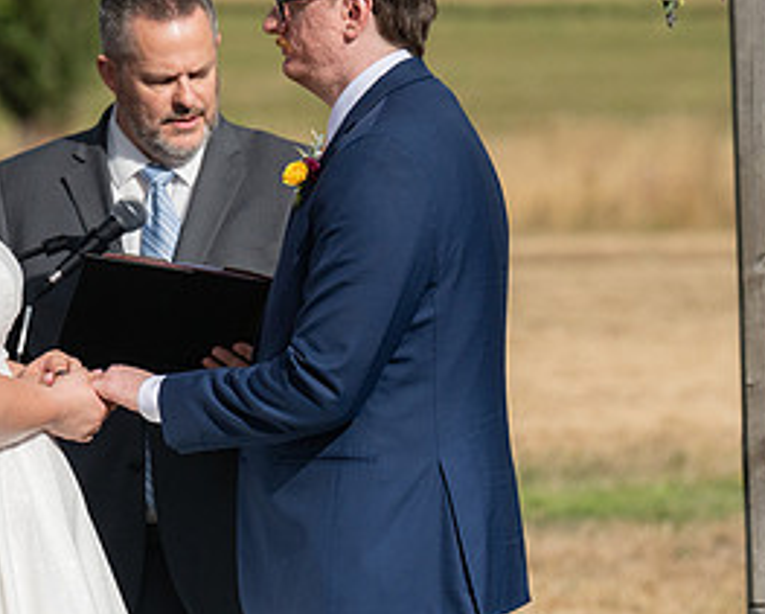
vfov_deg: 5.0
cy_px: 298
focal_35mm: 310
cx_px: 186
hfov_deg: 6.2
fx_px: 7027
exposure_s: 1/8000
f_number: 4.5
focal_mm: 150
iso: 400
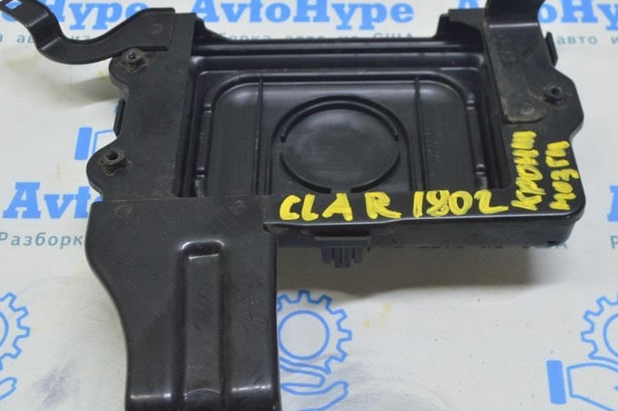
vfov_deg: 25.0
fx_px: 926
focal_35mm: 54
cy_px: 209
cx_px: 305
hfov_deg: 36.9
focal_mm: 24
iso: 400
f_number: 5.6
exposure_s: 1/20
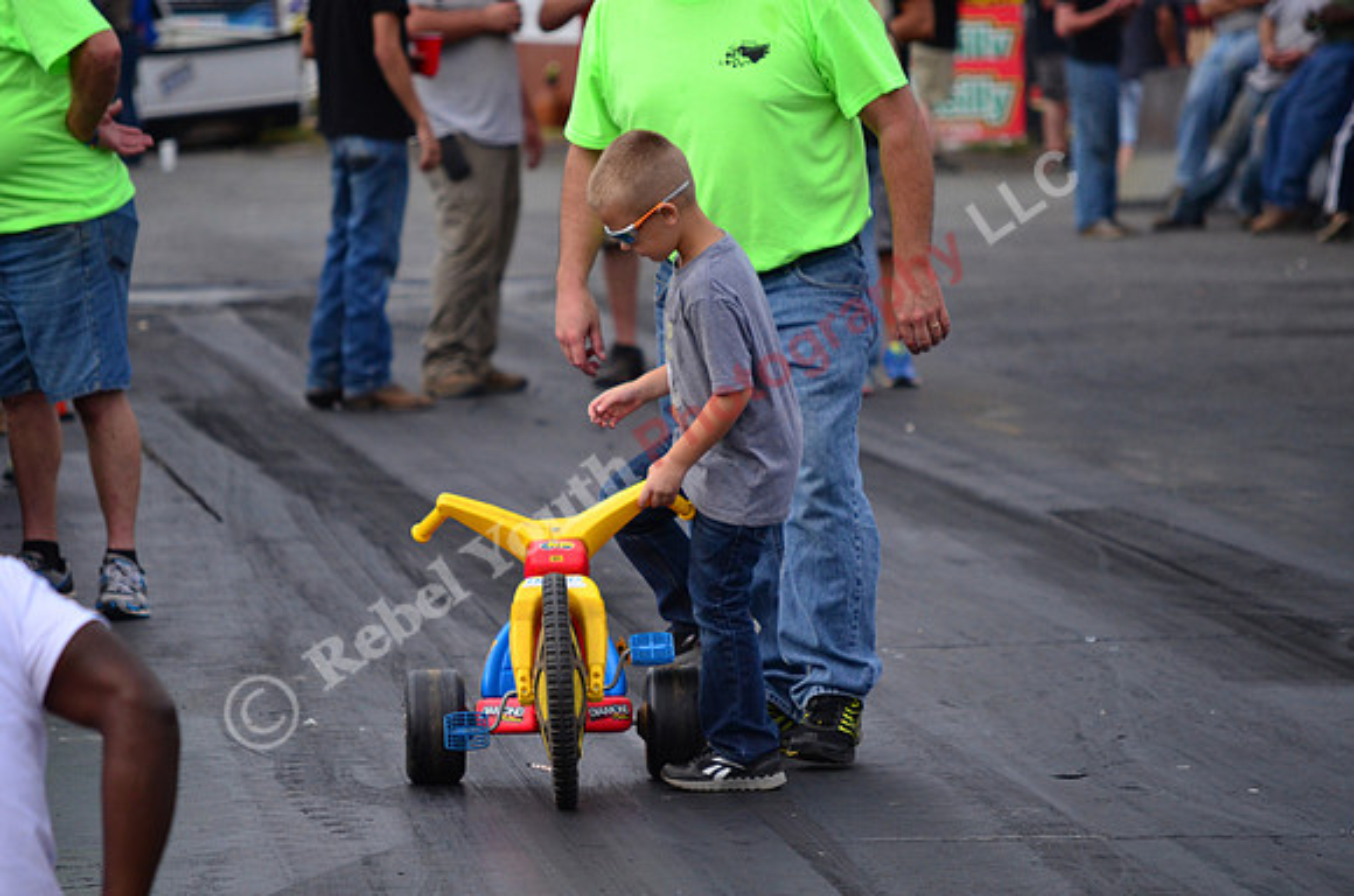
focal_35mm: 285
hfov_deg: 7.2
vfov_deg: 4.8
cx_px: 677
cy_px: 448
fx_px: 10696
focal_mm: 190
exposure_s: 1/2000
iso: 1000
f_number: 5.6
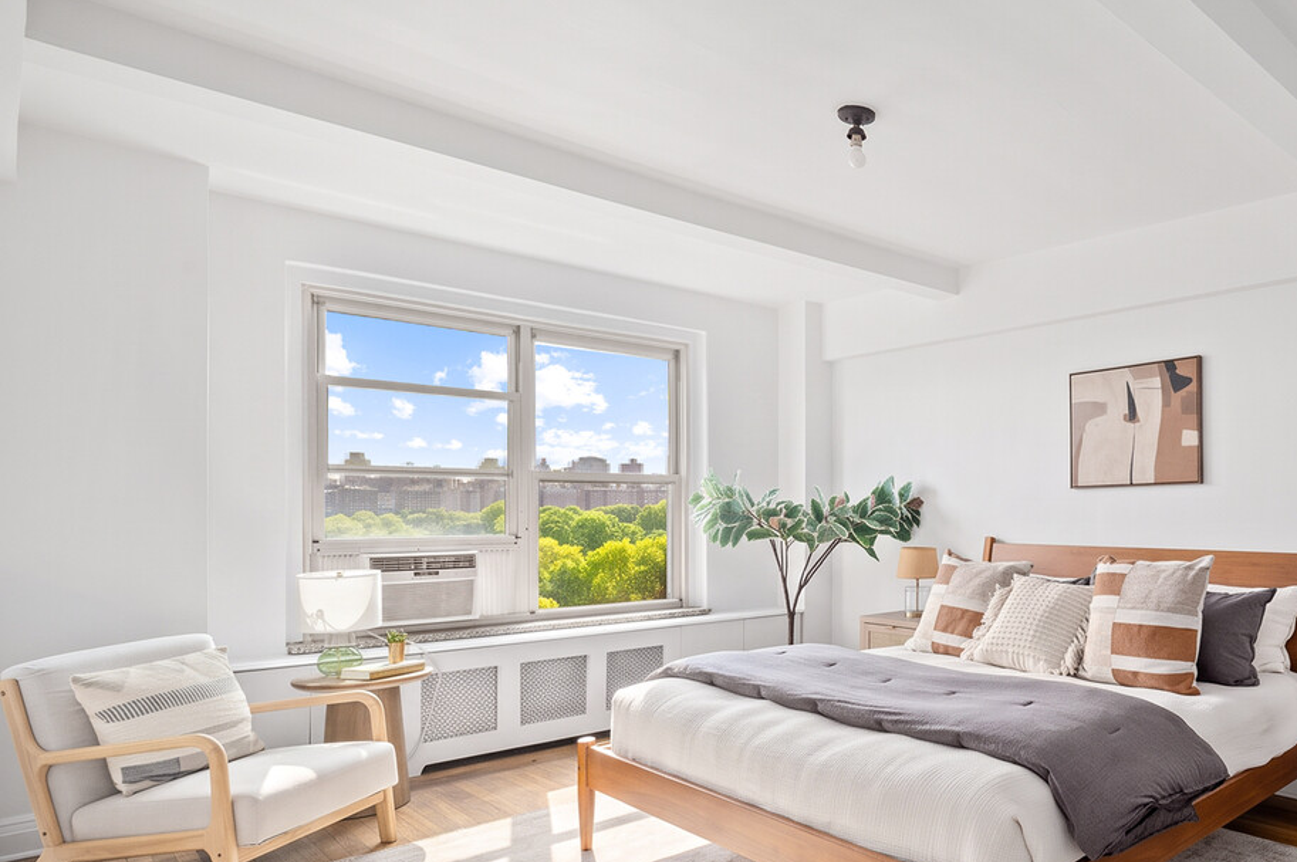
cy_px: 523
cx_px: 1043
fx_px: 828
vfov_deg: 54.6
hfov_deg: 68.6
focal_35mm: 23
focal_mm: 14
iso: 400
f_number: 11
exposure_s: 1/8
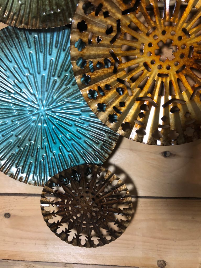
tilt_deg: -12.2
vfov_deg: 63.4
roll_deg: +1.1
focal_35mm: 28
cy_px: 134
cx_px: 100
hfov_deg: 49.7
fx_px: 217
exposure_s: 1/9
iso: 100
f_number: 1.8
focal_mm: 4
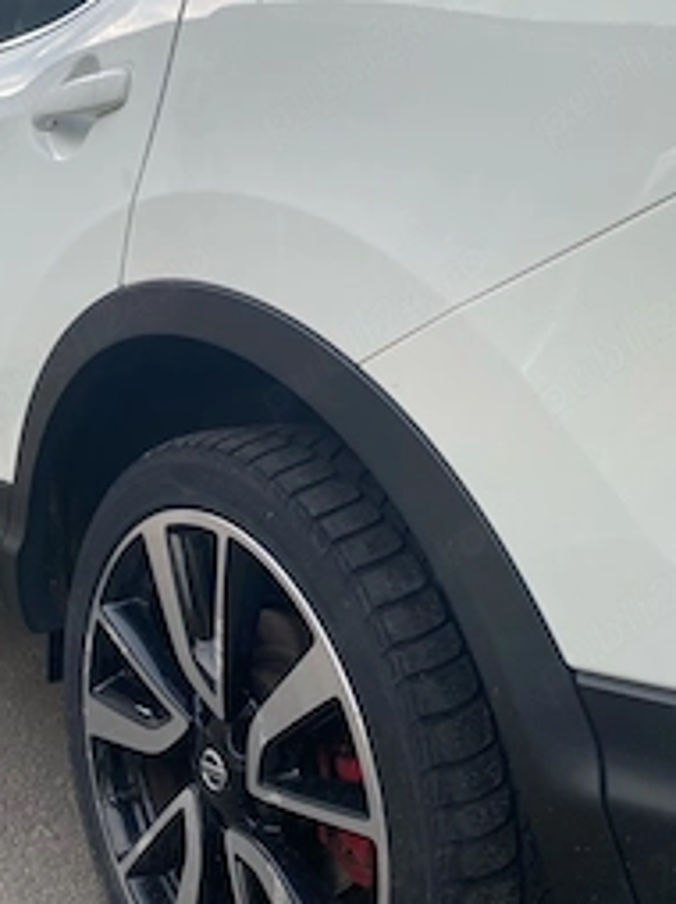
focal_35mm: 41
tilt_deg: -6.4
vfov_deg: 45.6
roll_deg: +1.5
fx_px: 1069
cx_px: 167
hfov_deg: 34.3
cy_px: 374
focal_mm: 4.25
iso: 32
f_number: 1.8
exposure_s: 1/610
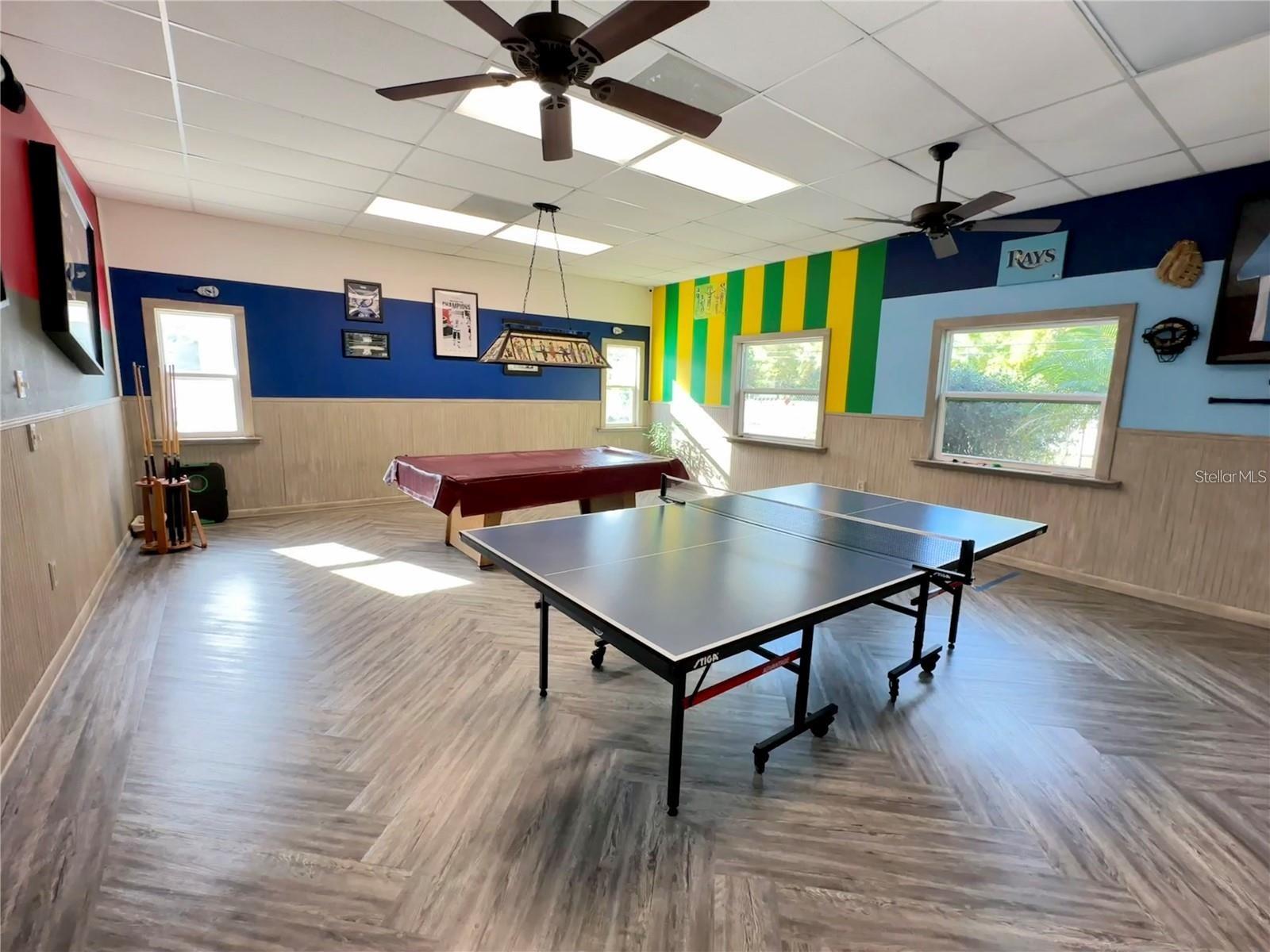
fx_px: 514
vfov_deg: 85.7
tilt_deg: -7.8
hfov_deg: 102.1
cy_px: 476
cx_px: 635
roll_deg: -1.6
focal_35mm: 14
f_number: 2.2
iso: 250
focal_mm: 2.22
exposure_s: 1/120
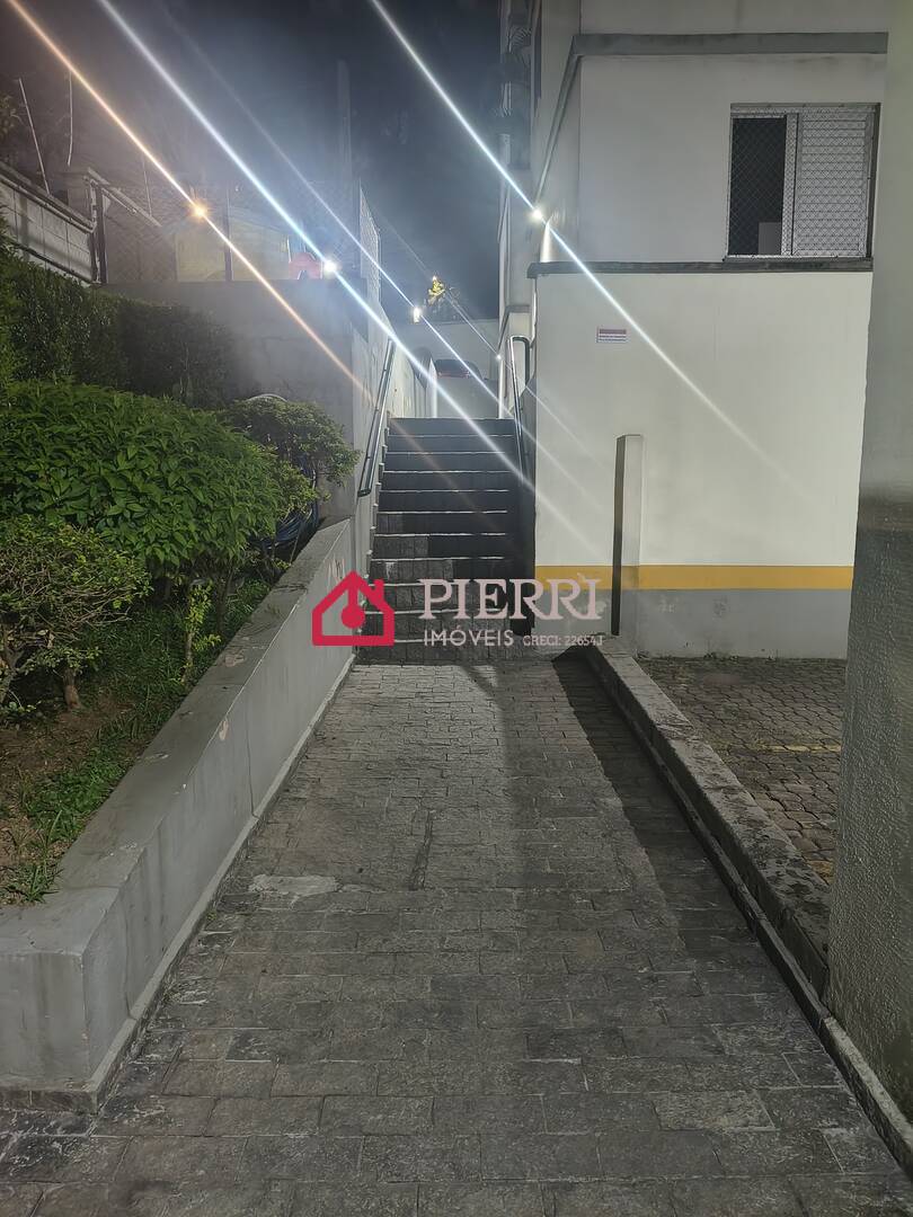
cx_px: 456
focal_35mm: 26
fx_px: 914
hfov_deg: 53.1
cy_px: 608
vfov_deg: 67.3
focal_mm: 4.81
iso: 1649
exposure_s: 1/30
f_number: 1.8
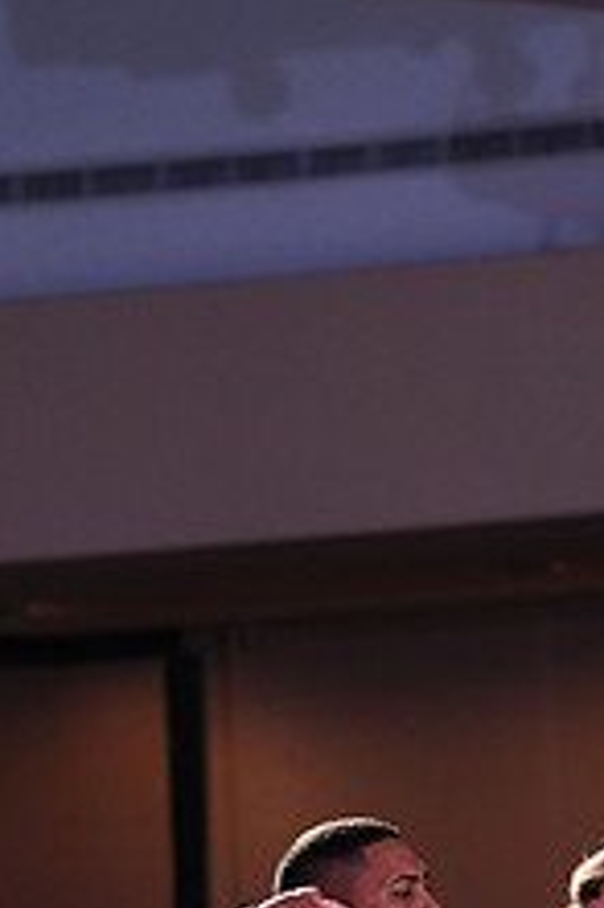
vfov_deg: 4.3
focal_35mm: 478
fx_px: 12048
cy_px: 1113
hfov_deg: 2.9
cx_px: 618
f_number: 4.5
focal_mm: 182
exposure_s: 1/200
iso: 2000
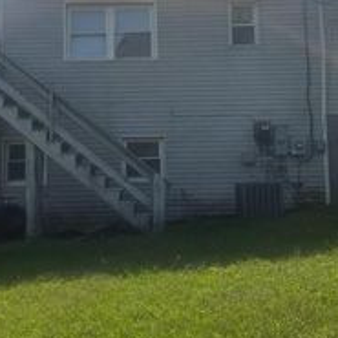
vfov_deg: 30.8
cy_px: 107
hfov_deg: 31.0
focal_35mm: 55
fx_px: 608
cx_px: 143
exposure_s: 1/2450
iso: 25
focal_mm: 5.4
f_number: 1.8
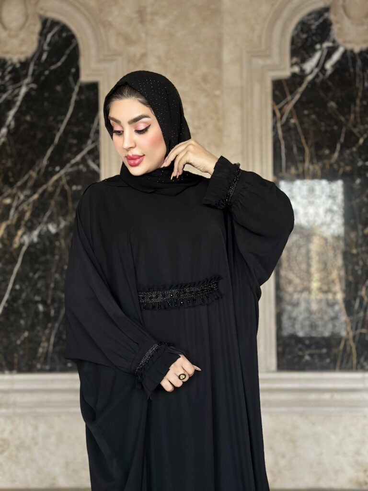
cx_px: 184
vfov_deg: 39.7
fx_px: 680
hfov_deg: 30.3
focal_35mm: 48
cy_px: 246
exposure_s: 1/60
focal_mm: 6.86
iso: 160
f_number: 1.78
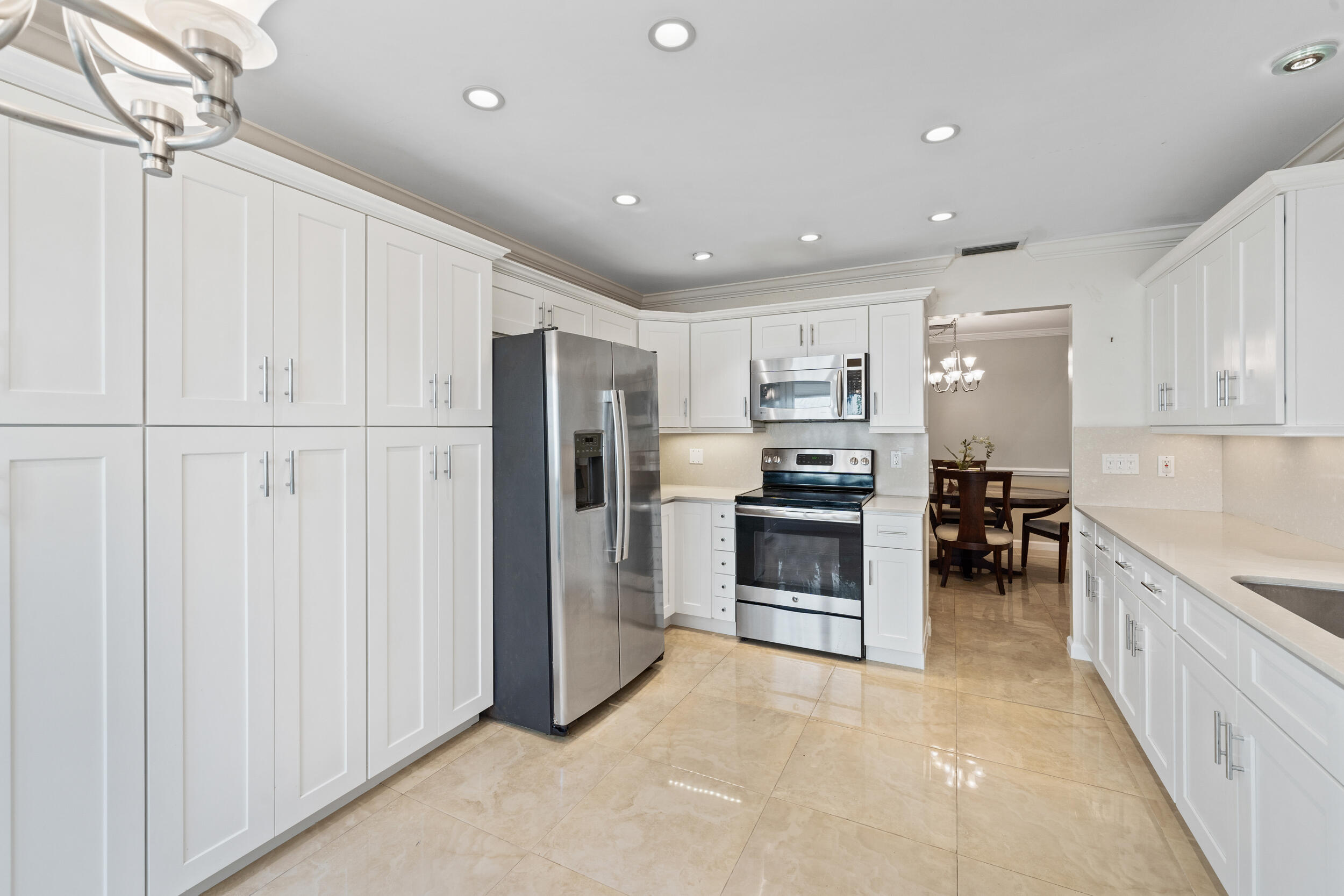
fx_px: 523
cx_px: 672
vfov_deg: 81.2
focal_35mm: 14
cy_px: 448
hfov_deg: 104.3
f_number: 9
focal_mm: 14
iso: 250
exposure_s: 1/10
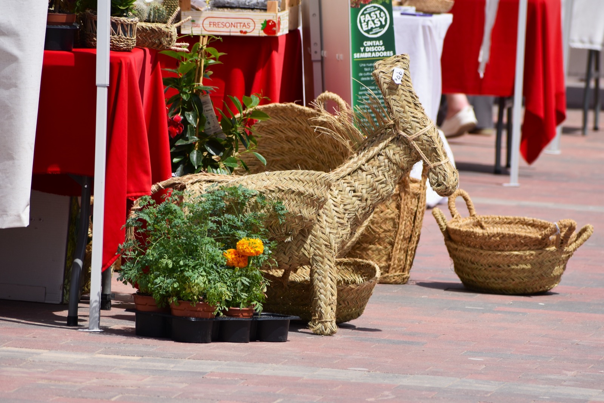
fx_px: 5535
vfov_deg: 4.2
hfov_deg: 6.2
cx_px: 302
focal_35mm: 330
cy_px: 202
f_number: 8
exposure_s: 1/400
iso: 100
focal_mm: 220
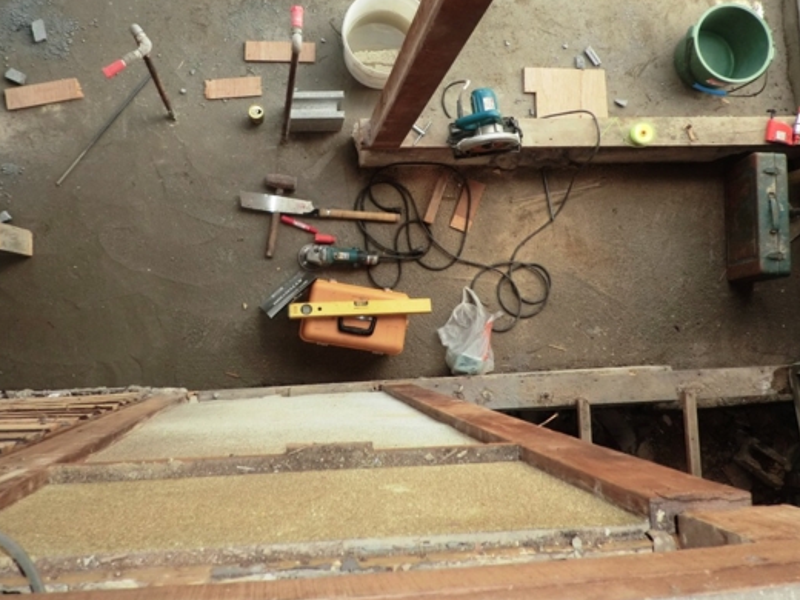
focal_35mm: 40
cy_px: 171
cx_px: 398
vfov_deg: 35.4
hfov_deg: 46.8
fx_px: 924
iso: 80
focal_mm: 4.7
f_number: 2.8
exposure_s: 1/60
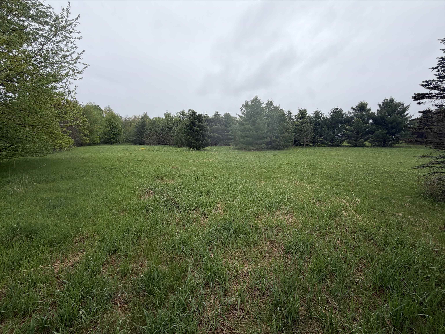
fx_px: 180
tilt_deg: -7.9
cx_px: 222
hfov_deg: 102.1
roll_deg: -1.9
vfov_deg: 85.7
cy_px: 167
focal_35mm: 14
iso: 25
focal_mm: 2.22
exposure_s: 1/770
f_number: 2.2
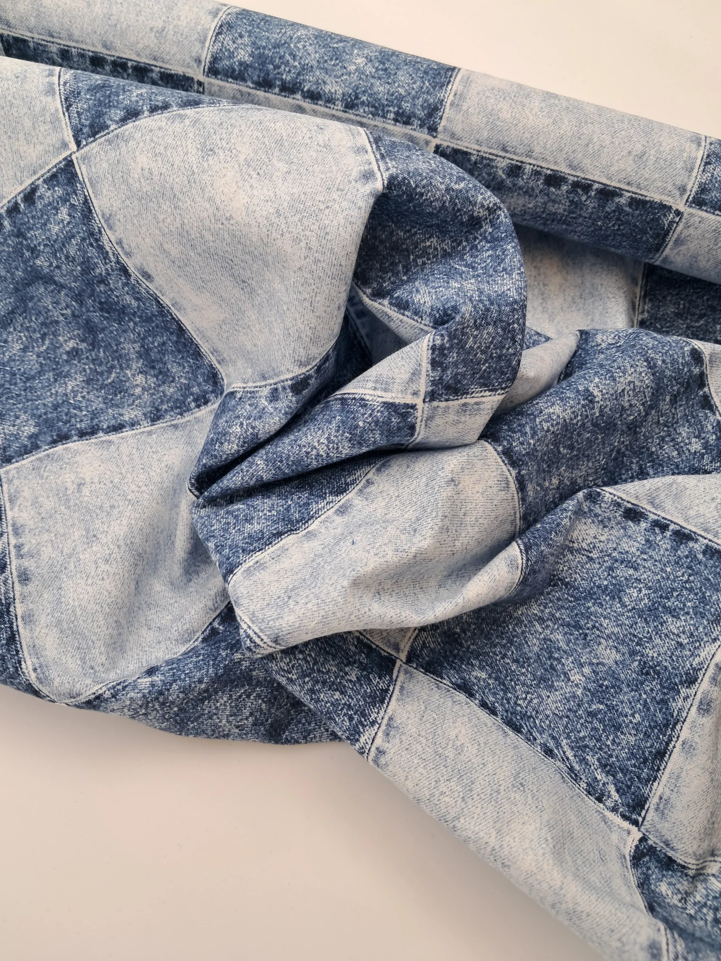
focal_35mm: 27
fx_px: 750
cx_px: 360
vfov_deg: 65.3
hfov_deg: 51.4
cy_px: 480
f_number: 1.8
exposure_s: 1/50
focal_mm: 4
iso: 50
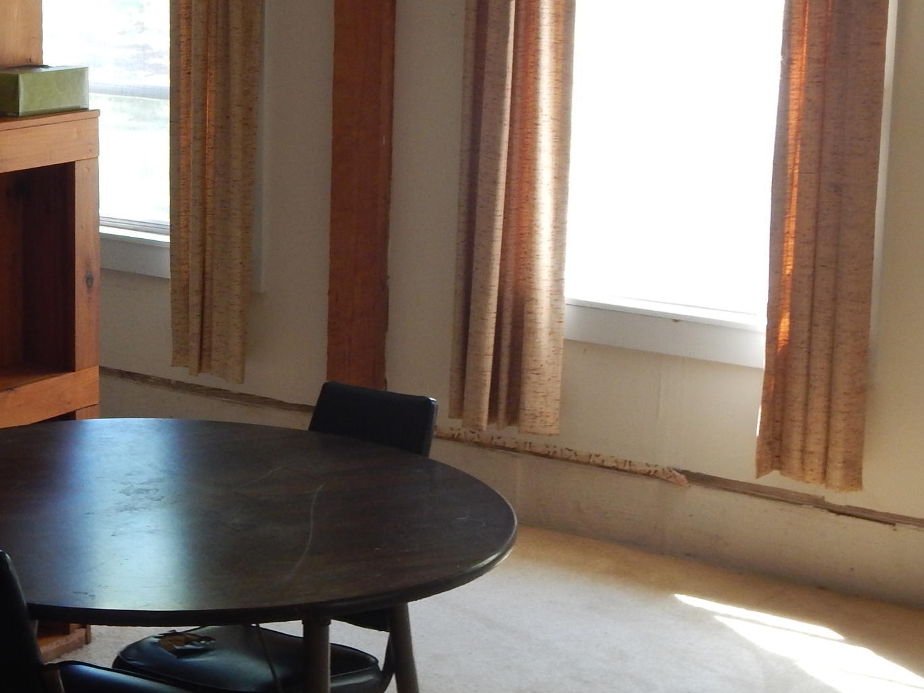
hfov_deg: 23.0
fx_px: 2216
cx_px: 116
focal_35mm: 83
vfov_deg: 17.8
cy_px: 276
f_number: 3.4
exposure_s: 1/30
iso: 200
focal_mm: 6.8
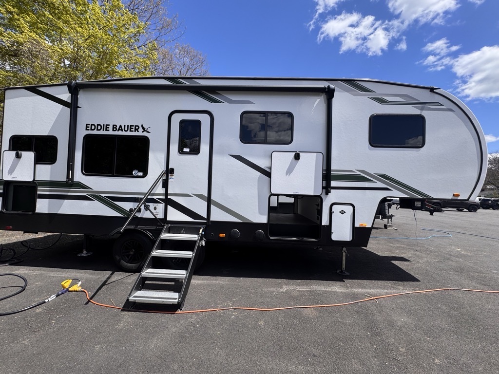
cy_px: 187
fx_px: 202
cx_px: 250
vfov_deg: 85.7
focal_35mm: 14
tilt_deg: -1.6
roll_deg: -0.4
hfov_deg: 102.1
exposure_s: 1/1395
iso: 50
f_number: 2.2
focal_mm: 2.22
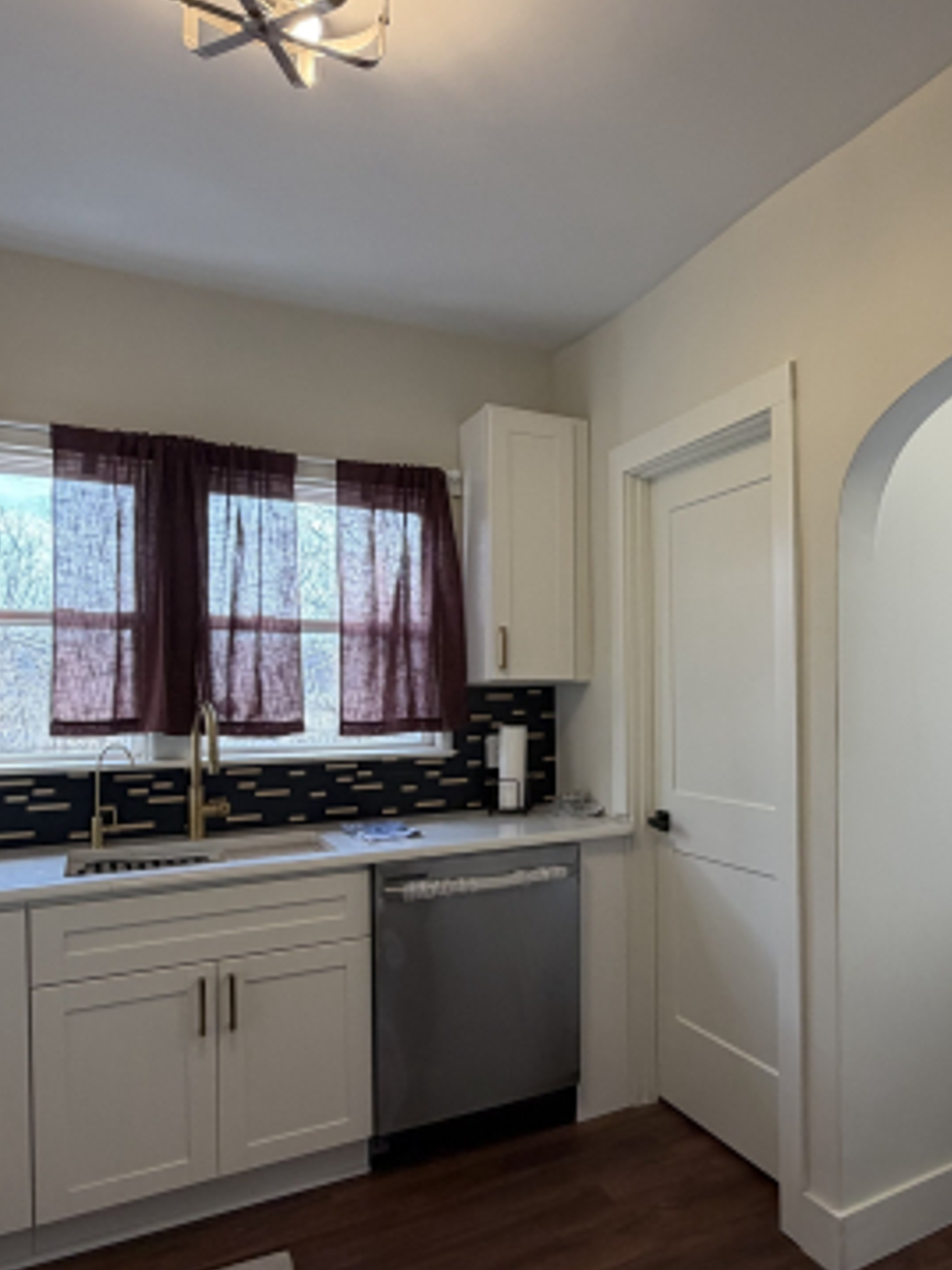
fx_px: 954
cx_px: 734
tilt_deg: -1.0
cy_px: 690
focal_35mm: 26
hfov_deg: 50.4
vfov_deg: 67.2
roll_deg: +0.4
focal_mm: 2.22
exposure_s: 1/120
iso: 125
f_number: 2.2
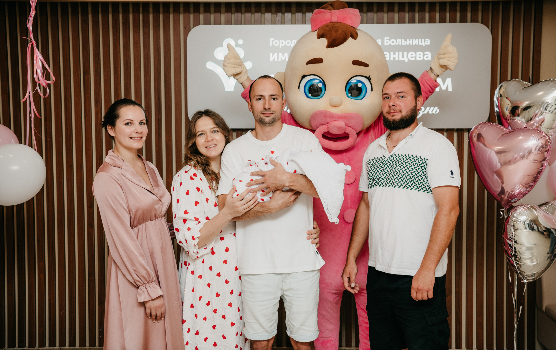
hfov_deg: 46.2
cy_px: 163
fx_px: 652
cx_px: 280
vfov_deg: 30.0
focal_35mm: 43
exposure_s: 1/160
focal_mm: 42
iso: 200
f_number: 4
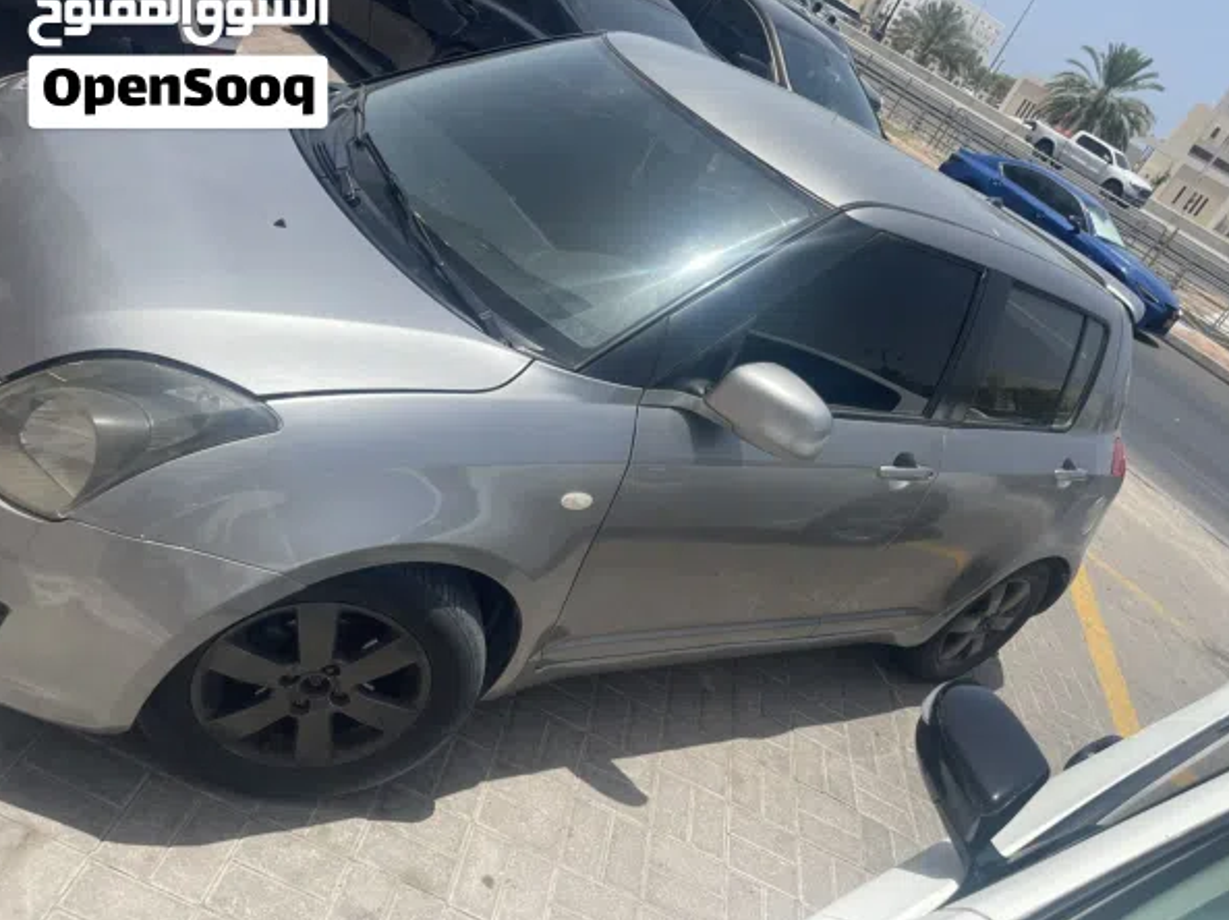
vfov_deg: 51.3
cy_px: 427
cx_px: 640
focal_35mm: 27
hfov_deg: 65.3
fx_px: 958
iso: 32
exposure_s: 1/4049
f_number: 1.6
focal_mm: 5.1
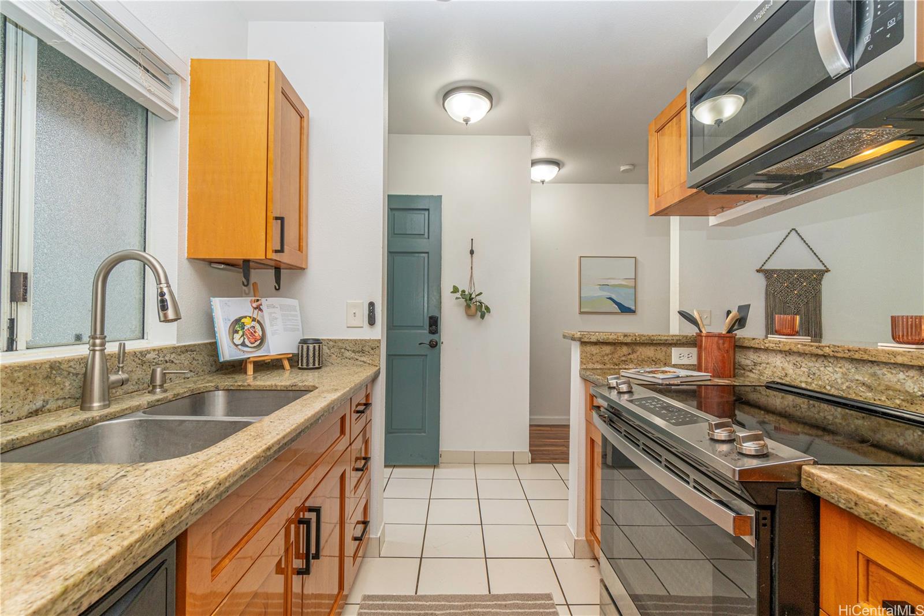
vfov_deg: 77.3
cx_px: 462
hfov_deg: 100.4
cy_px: 308
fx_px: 385
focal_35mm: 15
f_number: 8
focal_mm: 10
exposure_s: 1/40
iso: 200
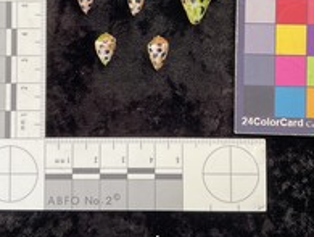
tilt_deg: -88.5
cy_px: 40
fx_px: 473
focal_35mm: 52
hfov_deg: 36.7
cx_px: 148
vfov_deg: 27.4
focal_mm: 3
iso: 64
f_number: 1.8
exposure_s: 1/50
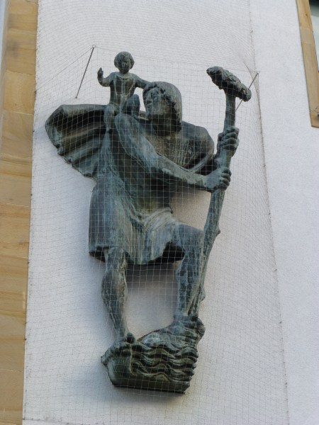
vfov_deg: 21.8
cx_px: 160
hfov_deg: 16.4
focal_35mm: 90
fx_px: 1106
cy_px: 212
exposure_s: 1/60
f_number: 5.2
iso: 160
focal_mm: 16.1
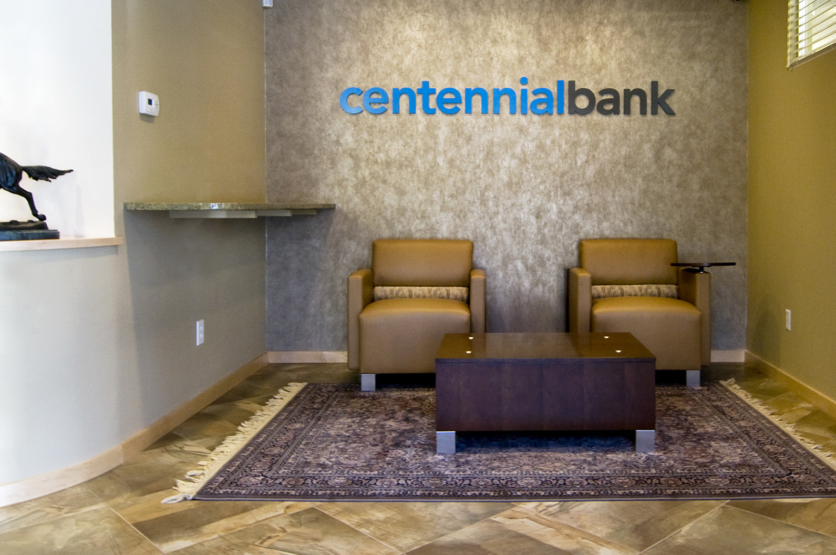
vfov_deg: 39.7
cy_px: 219
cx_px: 505
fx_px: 765
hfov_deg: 56.8
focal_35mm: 33
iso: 200
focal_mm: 14
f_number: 16
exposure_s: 1/2.5
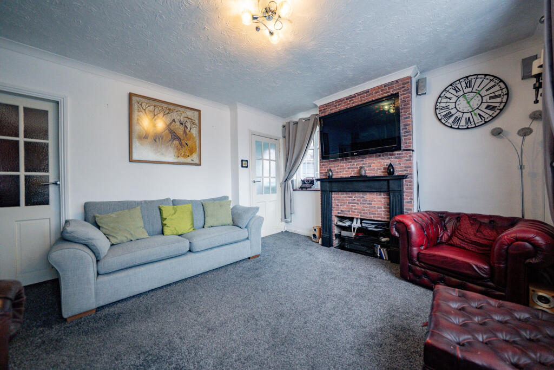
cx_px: 277
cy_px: 185
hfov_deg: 112.6
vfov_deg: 90.0
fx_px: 185
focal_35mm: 12
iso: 2000
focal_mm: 12
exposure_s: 1/160
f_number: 2.8
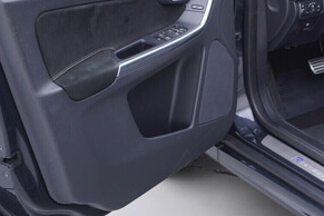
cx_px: 256
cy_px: 23
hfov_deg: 29.0
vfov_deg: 19.7
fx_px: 612
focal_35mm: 68
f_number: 3.2
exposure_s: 1/50
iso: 125
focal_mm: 24
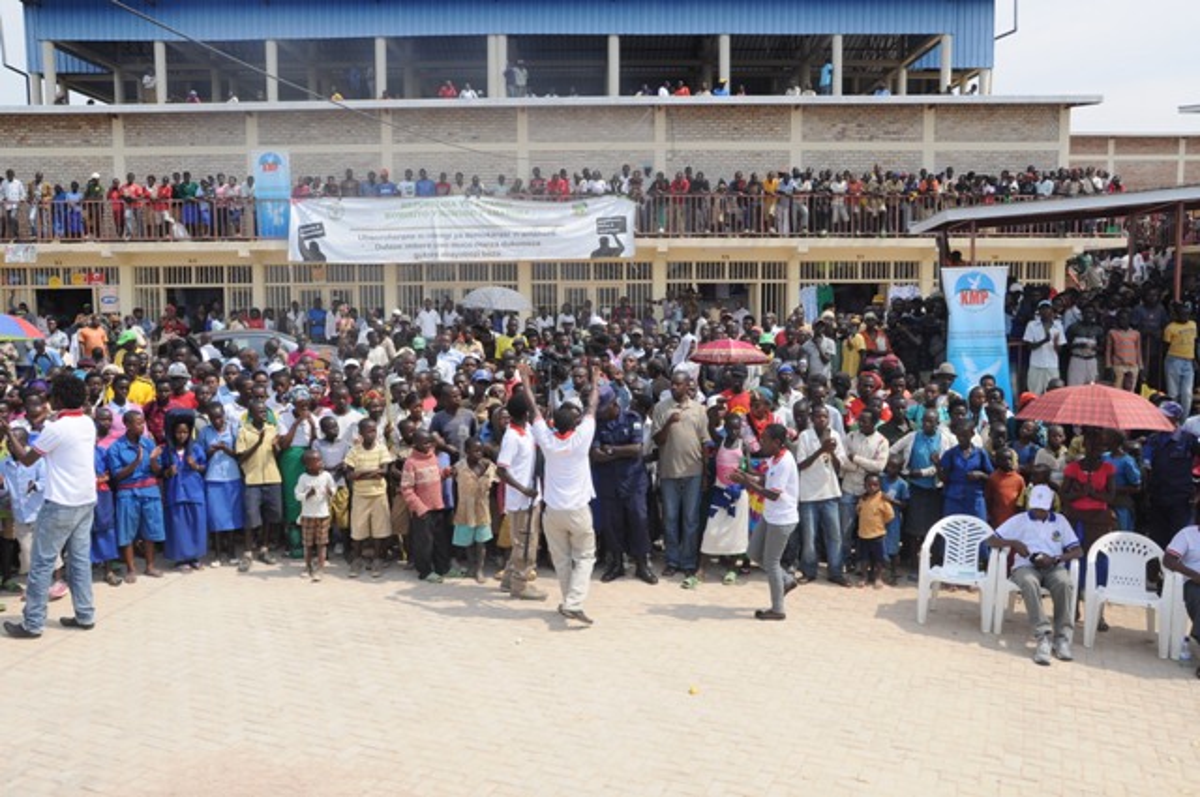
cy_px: 398
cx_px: 600
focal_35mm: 32
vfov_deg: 41.6
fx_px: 1049
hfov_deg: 59.6
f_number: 11
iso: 200
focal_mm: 21
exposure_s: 1/125
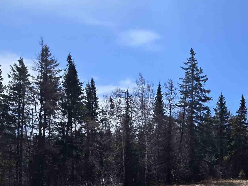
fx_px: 258
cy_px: 174
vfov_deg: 36.7
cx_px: 195
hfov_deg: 48.7
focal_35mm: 36
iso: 50
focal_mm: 2.2
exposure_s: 1/3092
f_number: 2.2
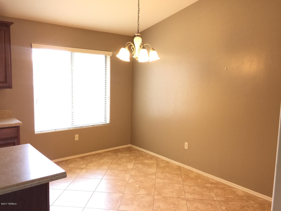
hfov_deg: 61.7
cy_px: 106
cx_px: 140
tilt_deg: -6.4
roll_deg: -1.5
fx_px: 235
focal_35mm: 29
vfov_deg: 48.2
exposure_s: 1/15
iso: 40
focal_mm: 4.15
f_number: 2.2
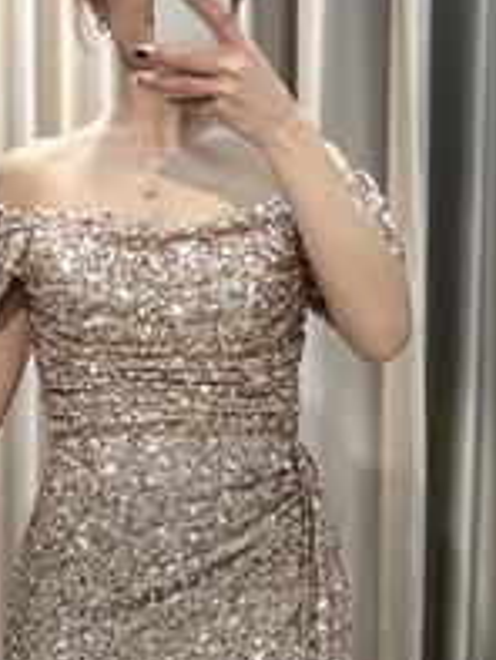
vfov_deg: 14.9
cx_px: 84
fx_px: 2481
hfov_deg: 11.4
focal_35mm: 130
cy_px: 692
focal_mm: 6.86
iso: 64
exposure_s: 1/165
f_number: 1.78
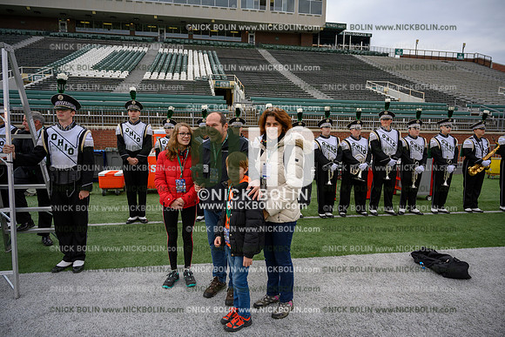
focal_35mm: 24
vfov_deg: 53.2
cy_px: 168
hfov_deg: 73.7
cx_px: 252
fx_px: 337
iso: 125
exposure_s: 1/500
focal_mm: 24
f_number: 4
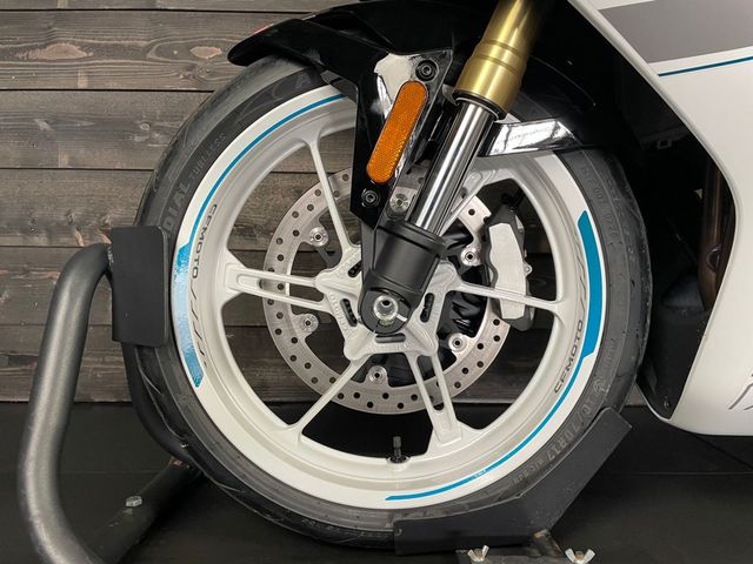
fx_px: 566
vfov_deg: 53.1
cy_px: 282
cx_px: 376
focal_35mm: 26
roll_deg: -0.2
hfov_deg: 67.3
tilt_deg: -2.1
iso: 100
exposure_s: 1/50
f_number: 1.6
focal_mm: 4.2
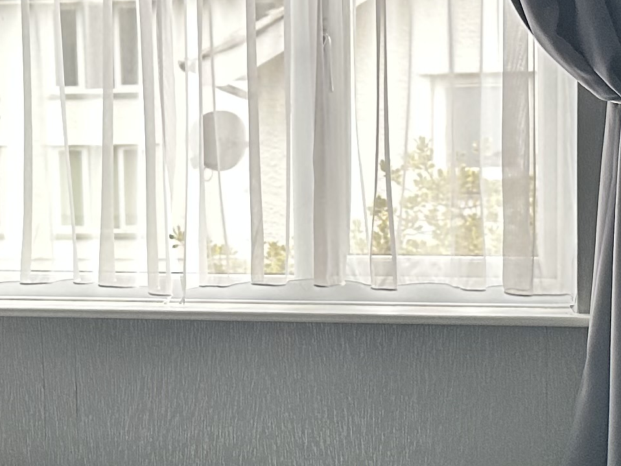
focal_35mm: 101
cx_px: 253
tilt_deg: -6.1
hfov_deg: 19.4
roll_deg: +1.6
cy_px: 280
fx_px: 1812
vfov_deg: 14.6
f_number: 1.78
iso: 320
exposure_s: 1/50
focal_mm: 6.86
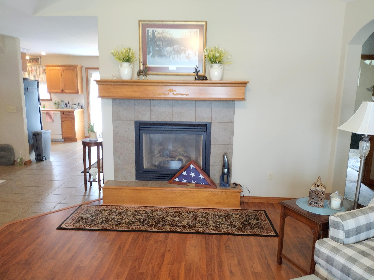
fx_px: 292
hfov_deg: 65.3
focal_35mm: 27
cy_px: 140
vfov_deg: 51.4
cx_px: 187
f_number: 1.7
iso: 384
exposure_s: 1/40
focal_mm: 4.71
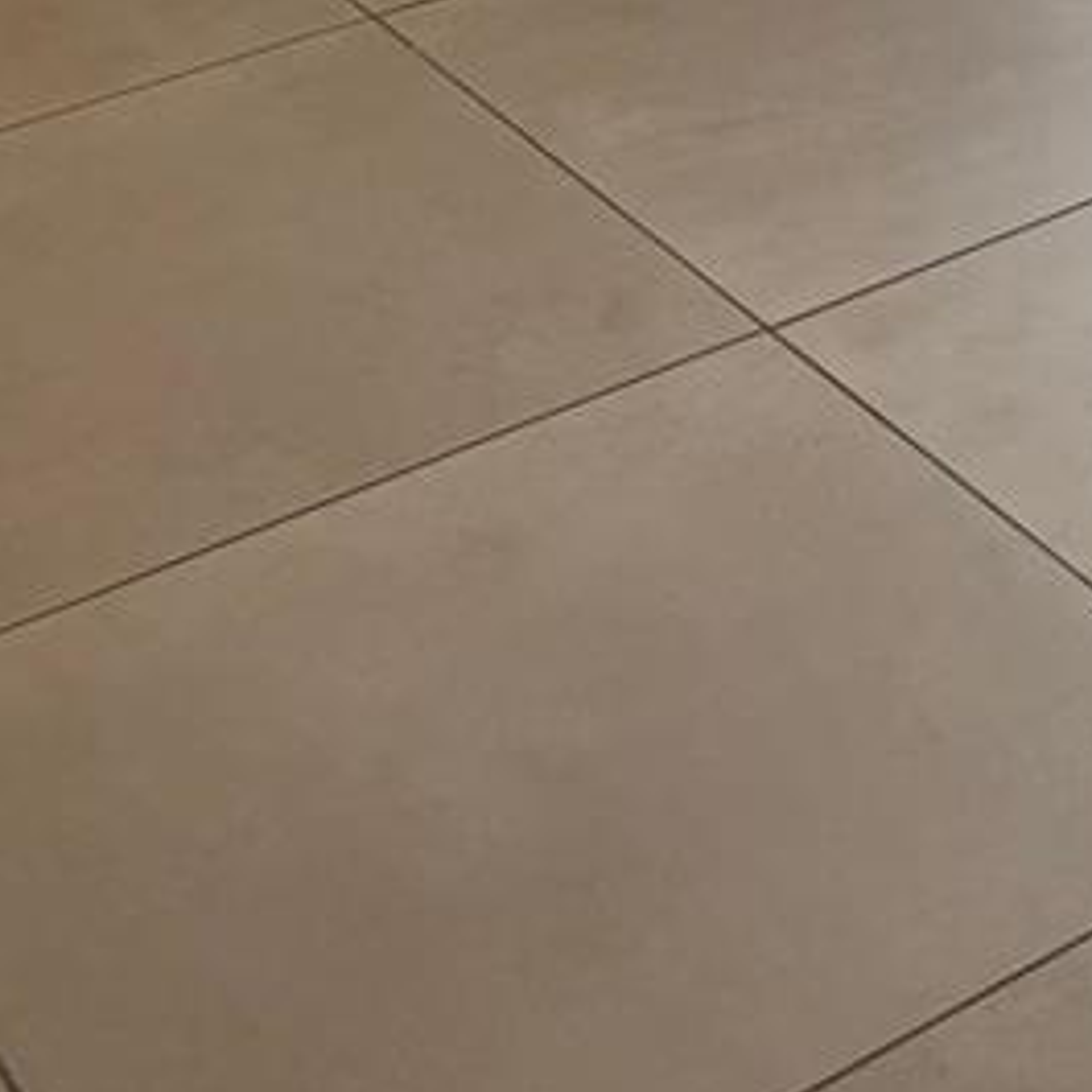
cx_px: 1554
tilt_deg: -8.3
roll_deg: -1.2
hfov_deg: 16.7
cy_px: -1096
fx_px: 3426
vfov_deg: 14.8
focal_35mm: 96
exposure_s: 1/120
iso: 100
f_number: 1.78
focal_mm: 6.76
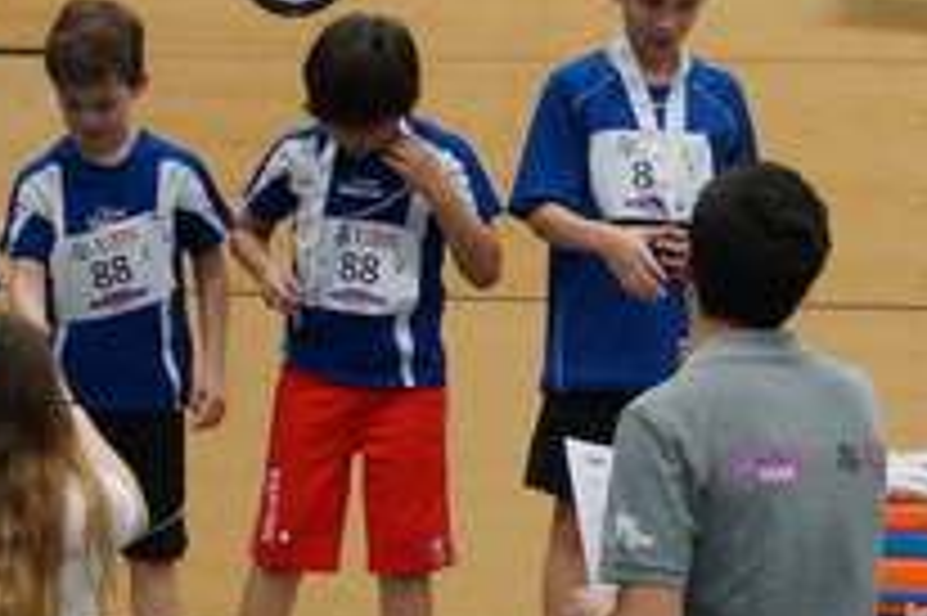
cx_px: 72
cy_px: 259
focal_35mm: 137
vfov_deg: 10.0
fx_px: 3533
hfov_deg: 14.8
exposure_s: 1/250
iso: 3200
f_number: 4.5
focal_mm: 35
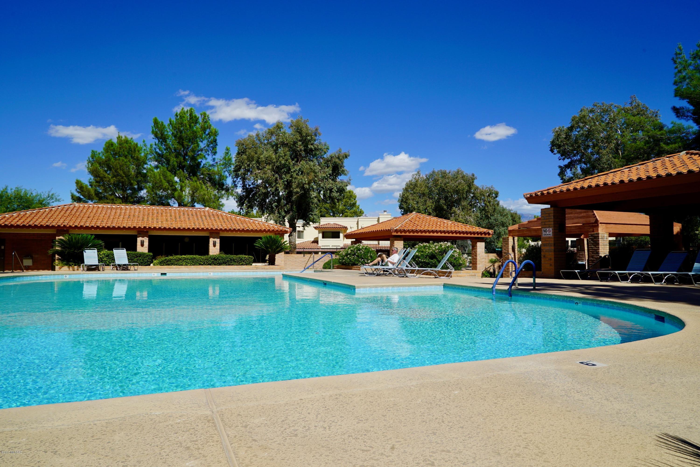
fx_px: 467
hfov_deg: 73.7
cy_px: 234
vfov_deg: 53.2
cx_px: 350
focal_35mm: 24
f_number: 14
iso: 100
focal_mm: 24
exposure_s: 1/160
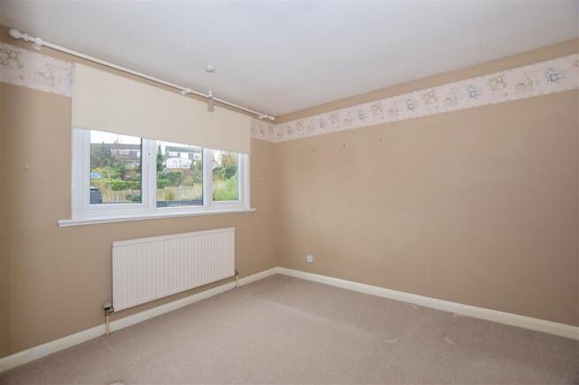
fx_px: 241
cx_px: 290
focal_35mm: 15
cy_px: 192
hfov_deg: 100.4
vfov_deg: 77.3
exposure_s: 1/60
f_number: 5.6
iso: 400
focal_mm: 10
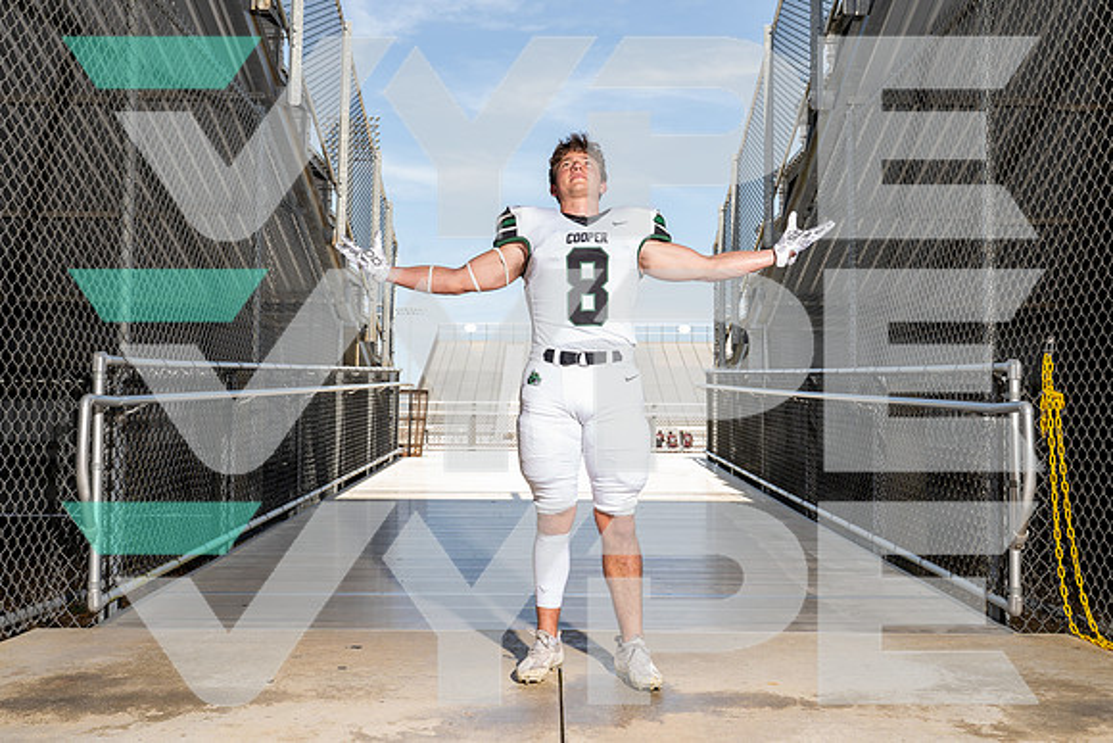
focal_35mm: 33
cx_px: 556
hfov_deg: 57.2
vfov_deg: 40.0
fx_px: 1020
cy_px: 372
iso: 320
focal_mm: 33
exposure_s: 1/250
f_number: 8
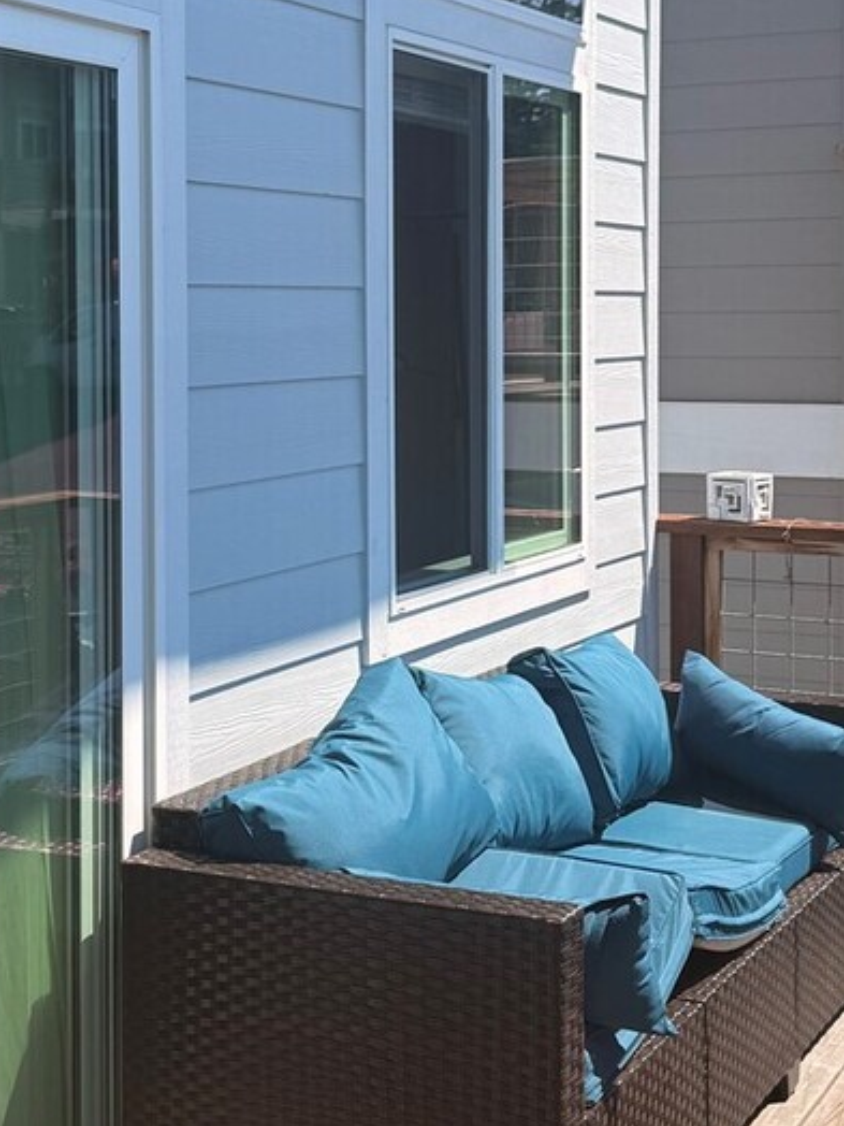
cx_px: 273
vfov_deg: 29.2
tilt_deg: -0.1
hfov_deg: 22.2
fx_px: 2146
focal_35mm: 66
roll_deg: +0.0
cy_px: 361
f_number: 1.78
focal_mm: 6.76
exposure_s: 1/3425
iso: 80
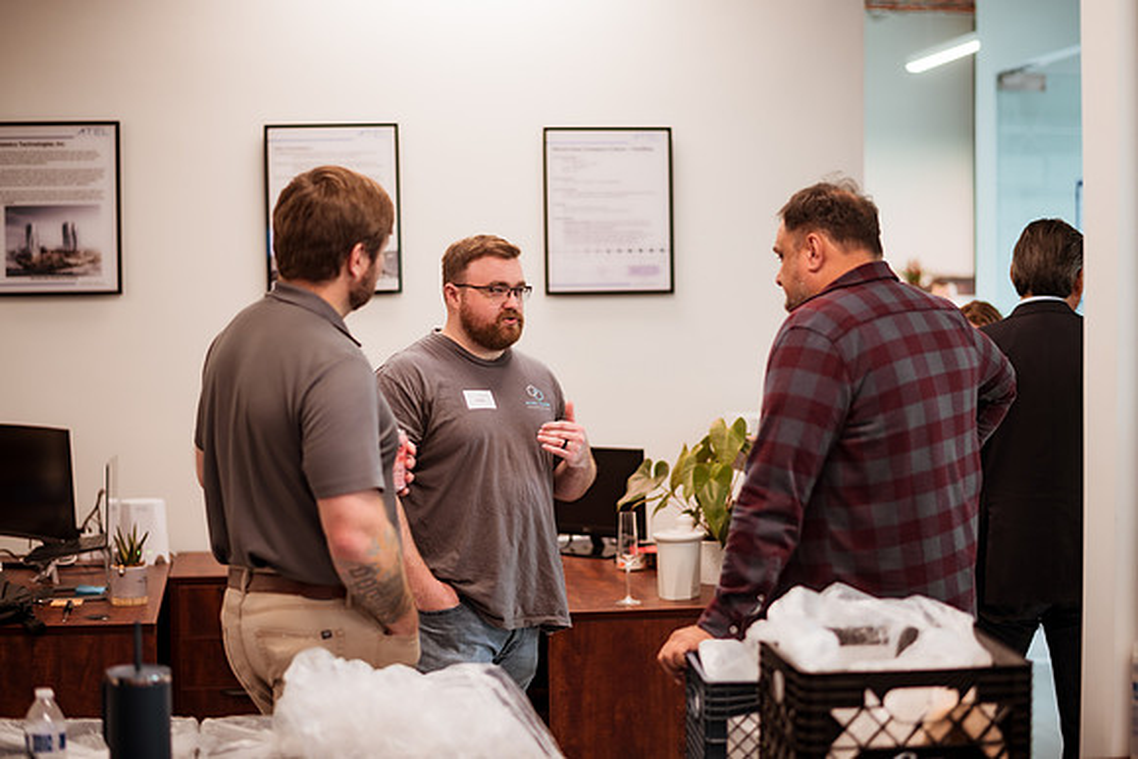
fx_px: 1834
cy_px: 380
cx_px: 569
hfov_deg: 34.5
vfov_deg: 23.4
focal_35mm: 58
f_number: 1.8
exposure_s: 1/100
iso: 100
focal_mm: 58
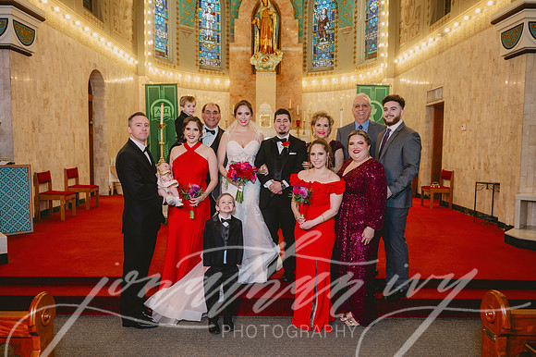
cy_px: 178
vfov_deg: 44.9
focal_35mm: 29
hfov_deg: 63.7
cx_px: 268
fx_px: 432
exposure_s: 1/125
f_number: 4
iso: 1000
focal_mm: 29
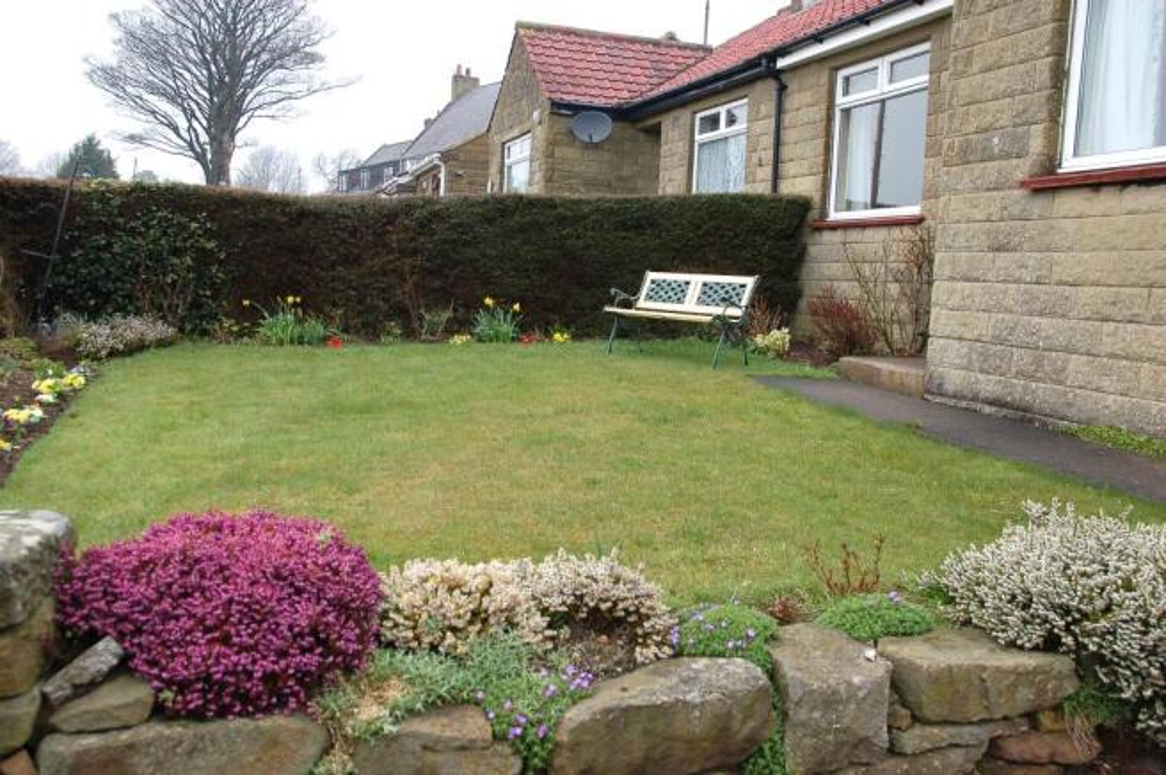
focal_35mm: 33
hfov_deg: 57.3
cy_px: 388
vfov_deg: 39.9
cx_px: 583
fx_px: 1068
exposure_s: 1/125
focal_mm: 22
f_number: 5.6
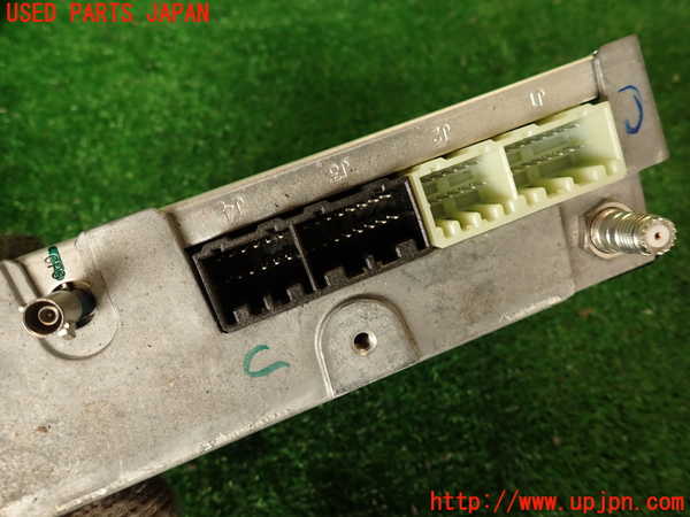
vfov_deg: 54.9
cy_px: 258
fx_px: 498
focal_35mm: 25
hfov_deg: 69.4
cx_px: 345
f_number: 2
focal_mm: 4.5
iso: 125
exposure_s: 1/60
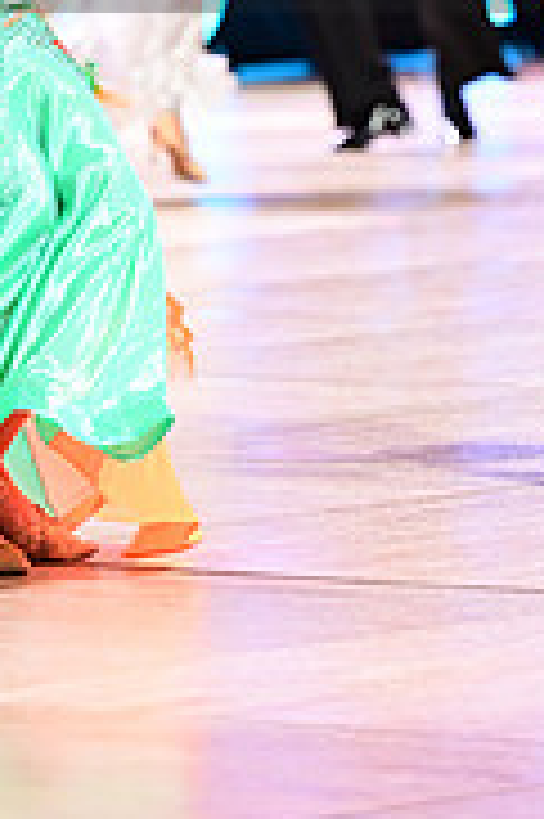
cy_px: -135
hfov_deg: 3.7
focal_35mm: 367
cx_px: 288
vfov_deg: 5.6
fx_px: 8334
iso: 1600
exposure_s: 1/250
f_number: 2.8
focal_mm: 115
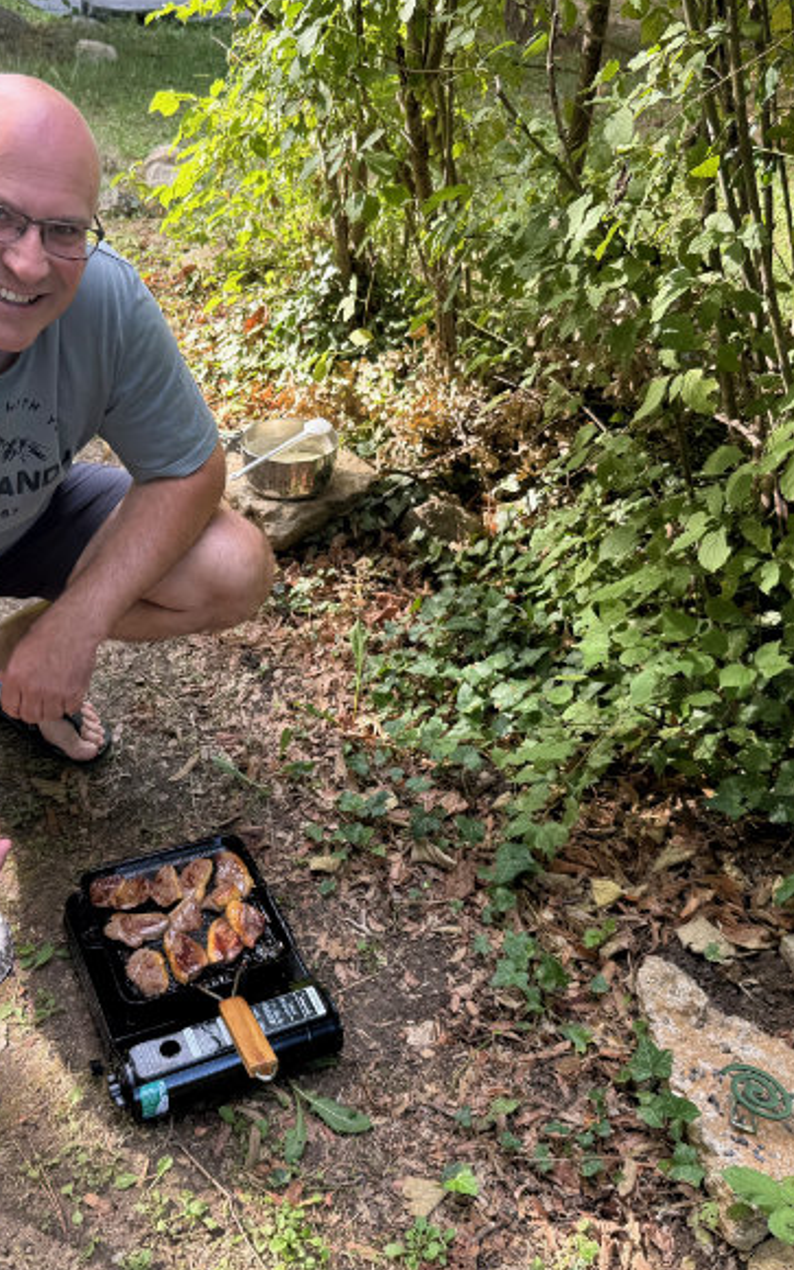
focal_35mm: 35
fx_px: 1212
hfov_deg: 35.8
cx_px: 247
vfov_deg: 55.3
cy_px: 625
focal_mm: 6.8
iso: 80
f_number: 1.8
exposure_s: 1/196
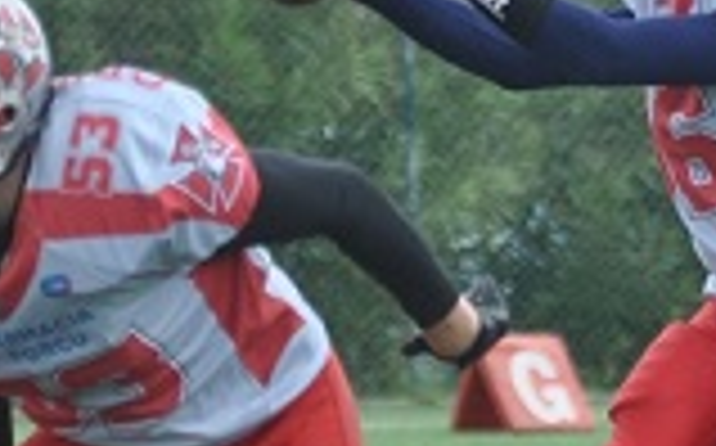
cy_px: 331
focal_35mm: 943
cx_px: 784
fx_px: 18382
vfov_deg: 1.4
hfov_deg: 2.2
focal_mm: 170
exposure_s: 1/1250
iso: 400
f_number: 4.5
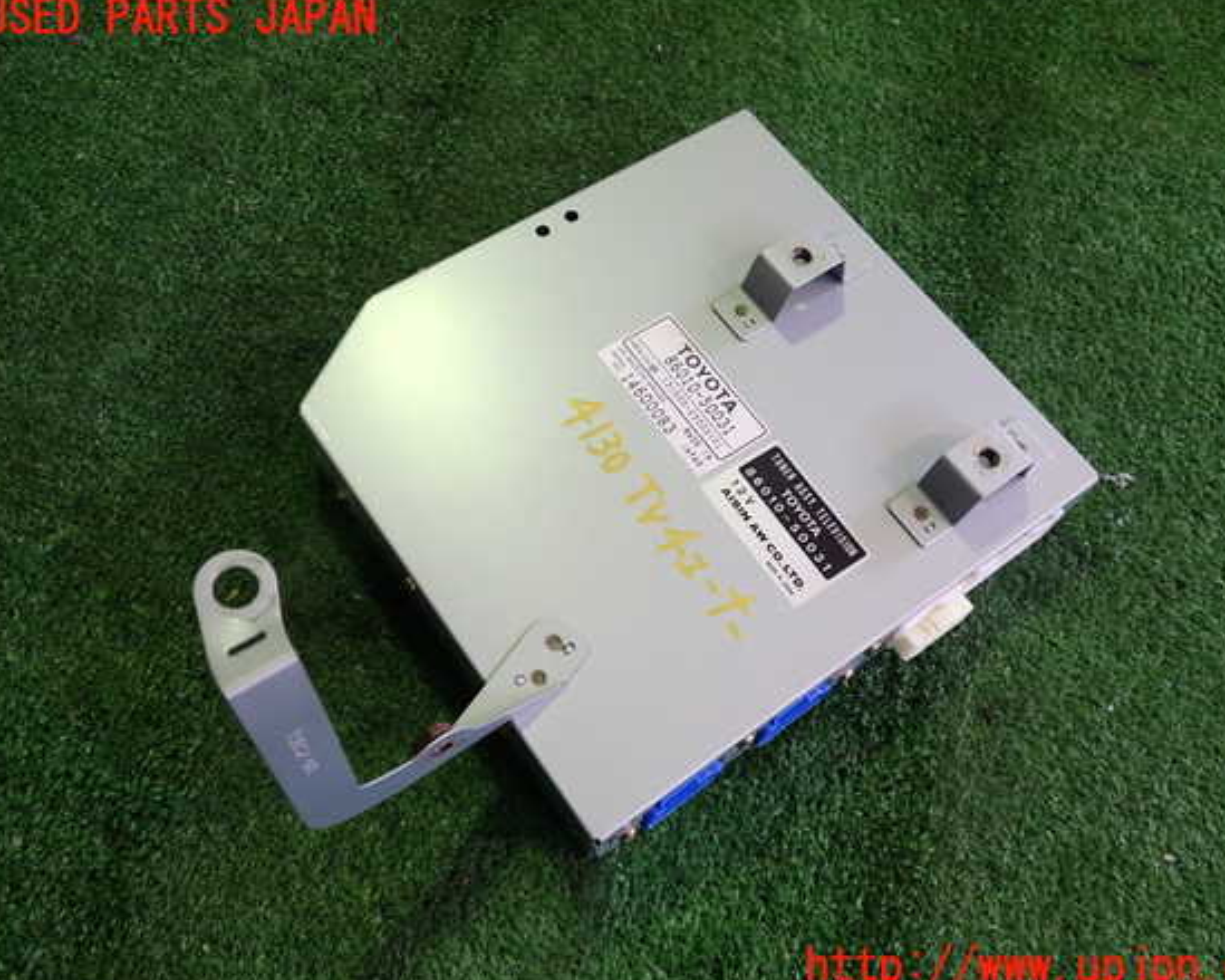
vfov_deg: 45.8
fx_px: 1160
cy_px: 493
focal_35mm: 32
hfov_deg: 55.6
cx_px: 640
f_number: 2.3
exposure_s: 1/50
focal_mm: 5.4
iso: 200
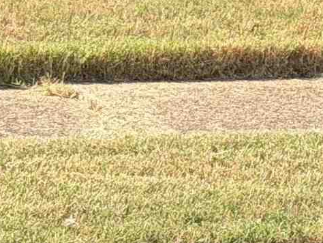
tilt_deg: +0.8
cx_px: 342
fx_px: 2903
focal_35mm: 311
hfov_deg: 6.3
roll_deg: -0.8
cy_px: -319
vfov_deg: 4.7
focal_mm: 6.76
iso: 64
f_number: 1.78
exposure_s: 1/2342
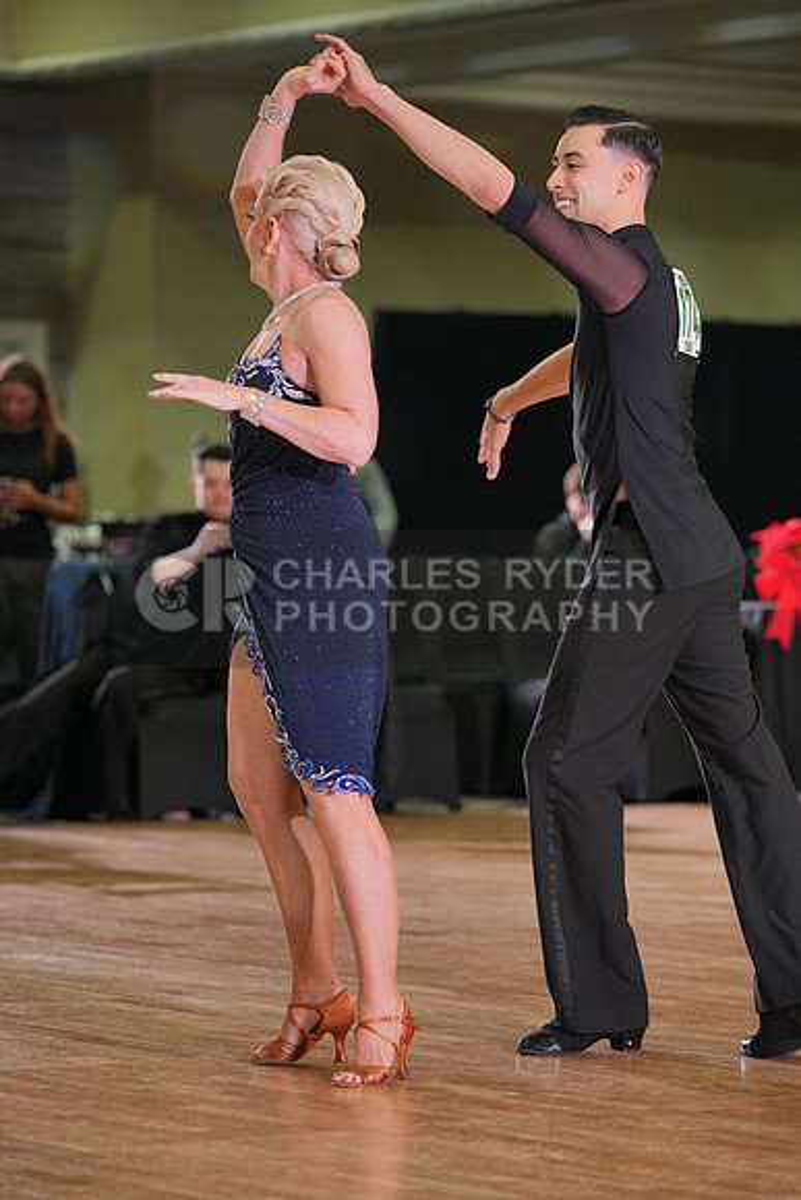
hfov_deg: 9.3
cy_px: 600
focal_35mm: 148
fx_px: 4936
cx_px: 400
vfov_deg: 13.9
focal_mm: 148
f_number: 4
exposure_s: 1/400
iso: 2000
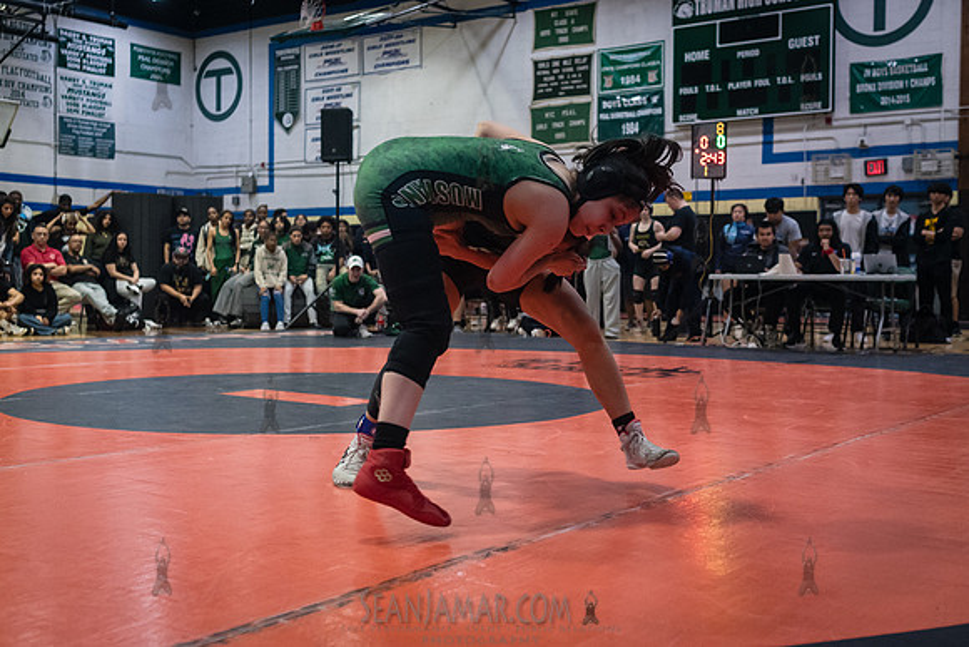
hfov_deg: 47.5
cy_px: 296
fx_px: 1102
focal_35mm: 41
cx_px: 498
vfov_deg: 32.7
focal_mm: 35
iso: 5000
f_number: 3.2
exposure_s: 1/500
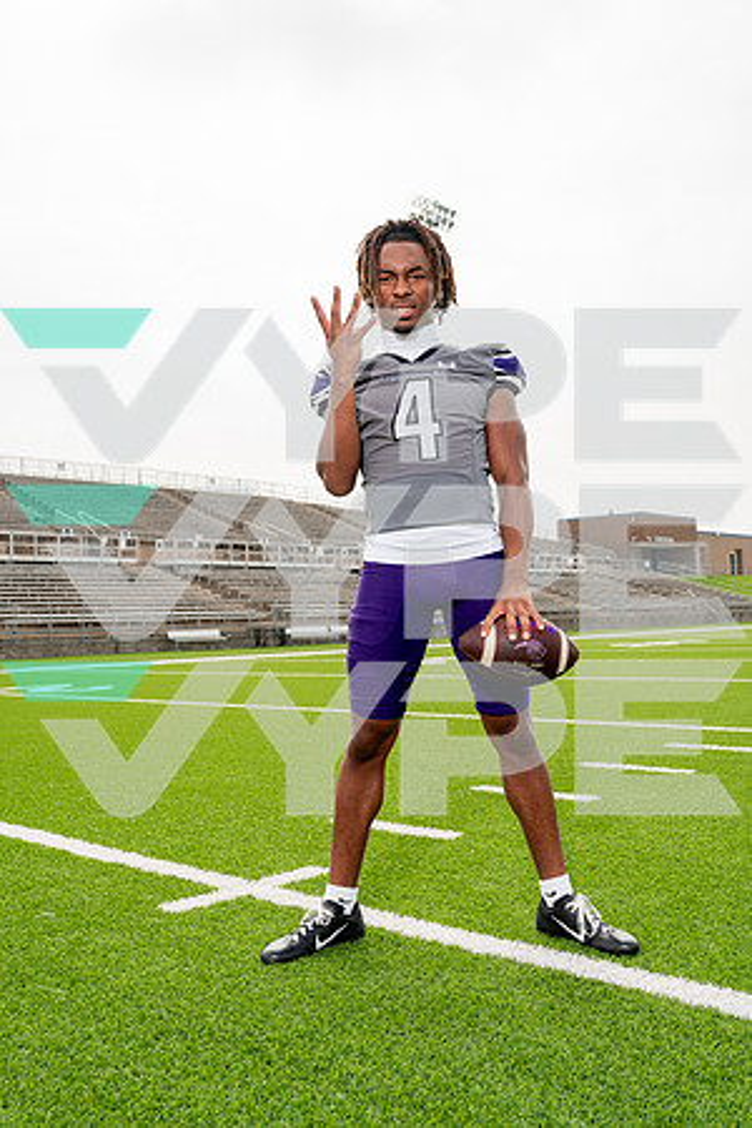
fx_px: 1034
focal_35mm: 33
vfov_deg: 57.2
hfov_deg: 40.0
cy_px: 564
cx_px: 376
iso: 100
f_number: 5.6
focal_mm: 33
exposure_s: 1/400
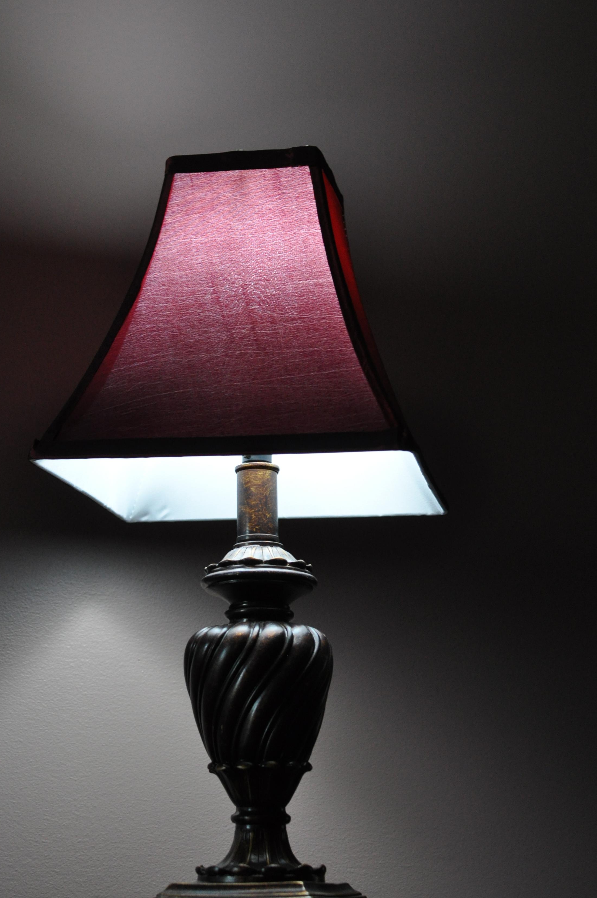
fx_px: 1687
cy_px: 341
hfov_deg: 20.0
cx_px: 243
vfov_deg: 29.7
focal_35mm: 68
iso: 800
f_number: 4
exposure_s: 1/60
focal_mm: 35
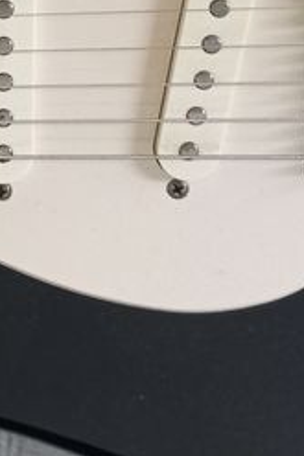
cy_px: 20
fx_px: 1332
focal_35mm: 105
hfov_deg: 12.7
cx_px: -68
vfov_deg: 19.0
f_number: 1.8
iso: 1000
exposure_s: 1/25
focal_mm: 4.6
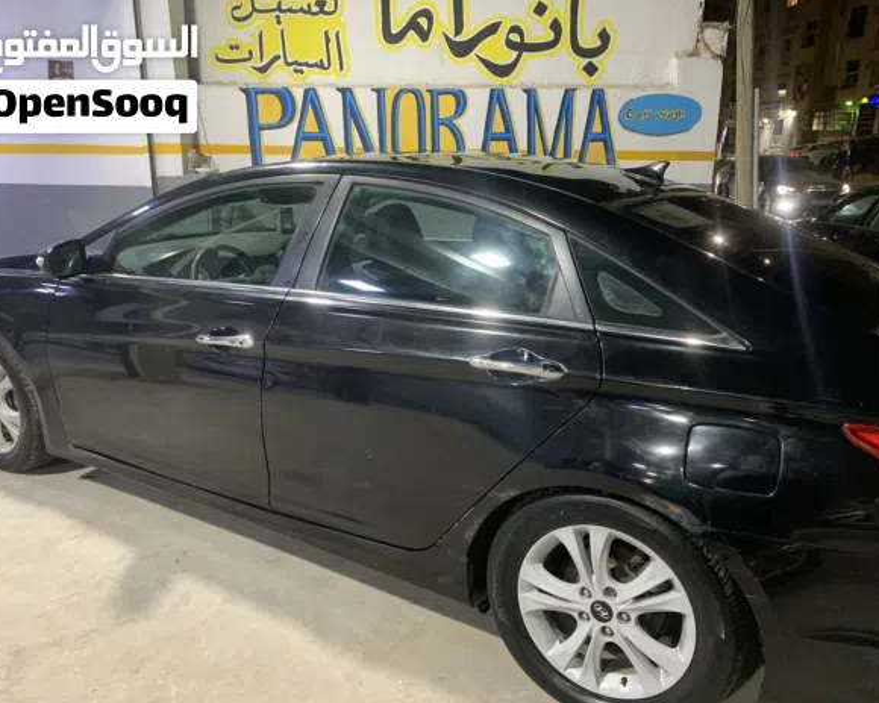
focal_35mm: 28
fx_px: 728
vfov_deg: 51.5
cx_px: 426
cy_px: 352
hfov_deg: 62.2
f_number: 1.8
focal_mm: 4.25
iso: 200
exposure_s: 1/60
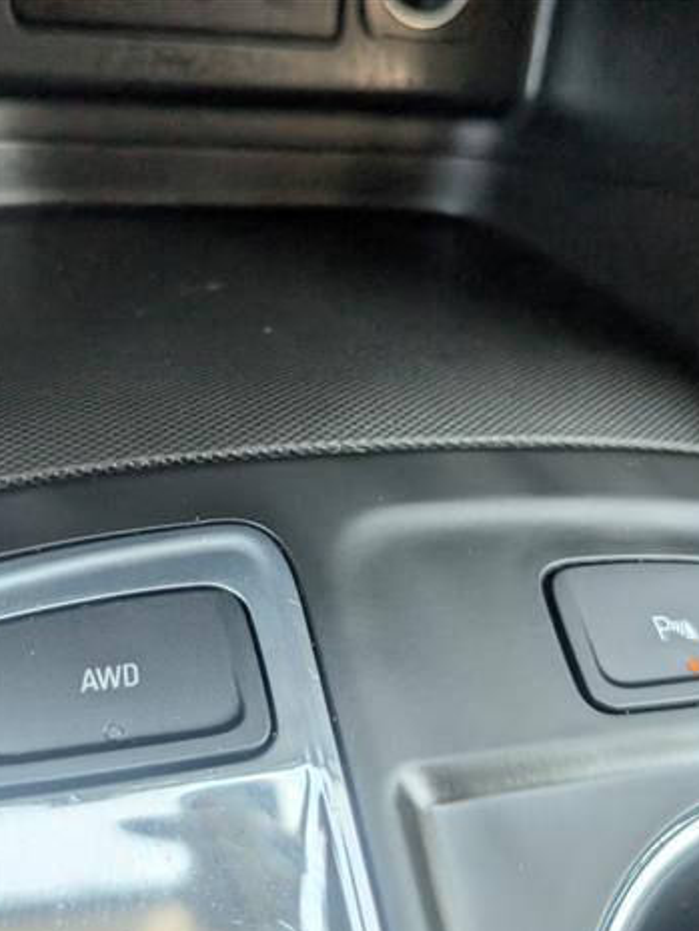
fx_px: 888
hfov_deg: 42.9
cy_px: 479
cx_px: 308
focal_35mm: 33
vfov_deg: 55.3
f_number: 1.68
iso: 183
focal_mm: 6.9
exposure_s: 1/263
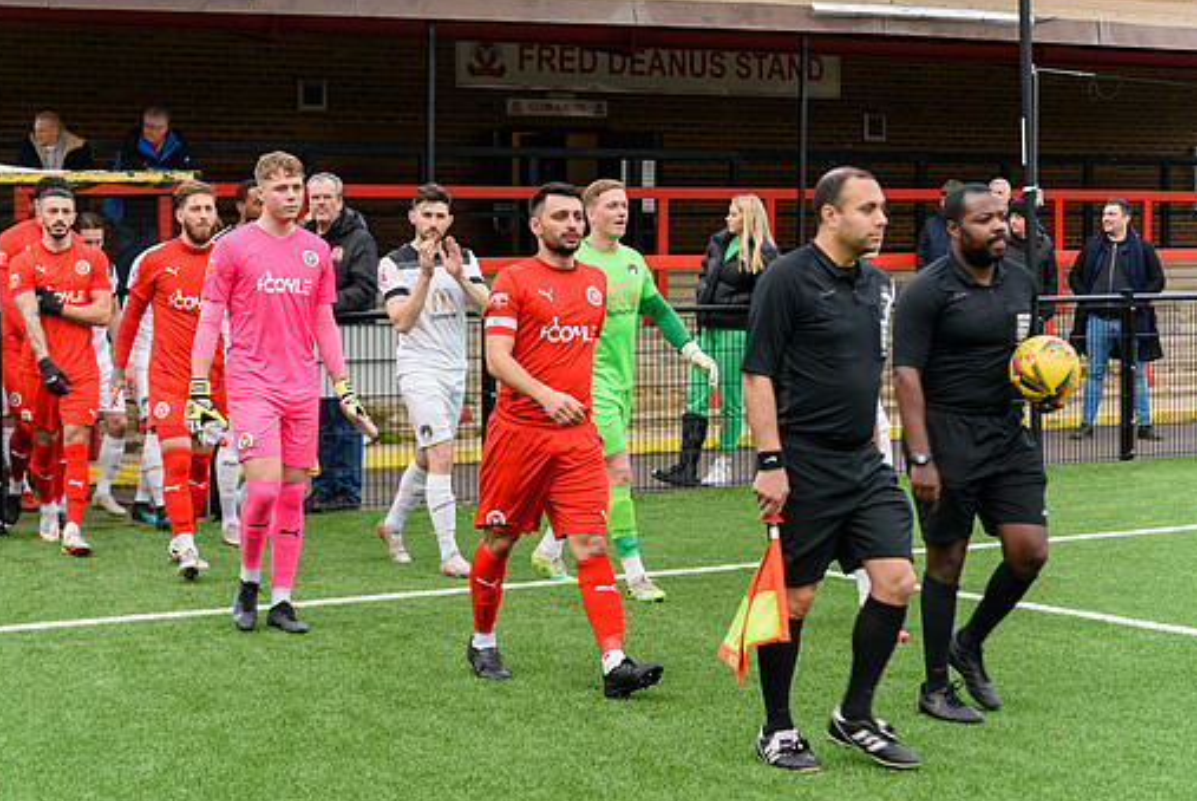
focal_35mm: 80
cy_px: 391
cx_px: 517
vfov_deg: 17.1
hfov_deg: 25.3
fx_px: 2662
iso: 400
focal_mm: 70
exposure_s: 1/200
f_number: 4
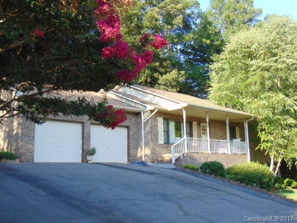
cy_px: 112
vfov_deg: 34.3
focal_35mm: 42
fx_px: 360
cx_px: 148
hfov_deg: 44.8
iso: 80
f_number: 3.3
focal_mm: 7.6
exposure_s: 1/160
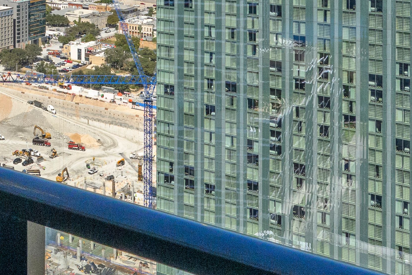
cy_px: -117
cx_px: -125
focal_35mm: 70
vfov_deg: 17.7
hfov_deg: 25.0
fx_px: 801
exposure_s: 1/1250
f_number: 13
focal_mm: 14
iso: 800
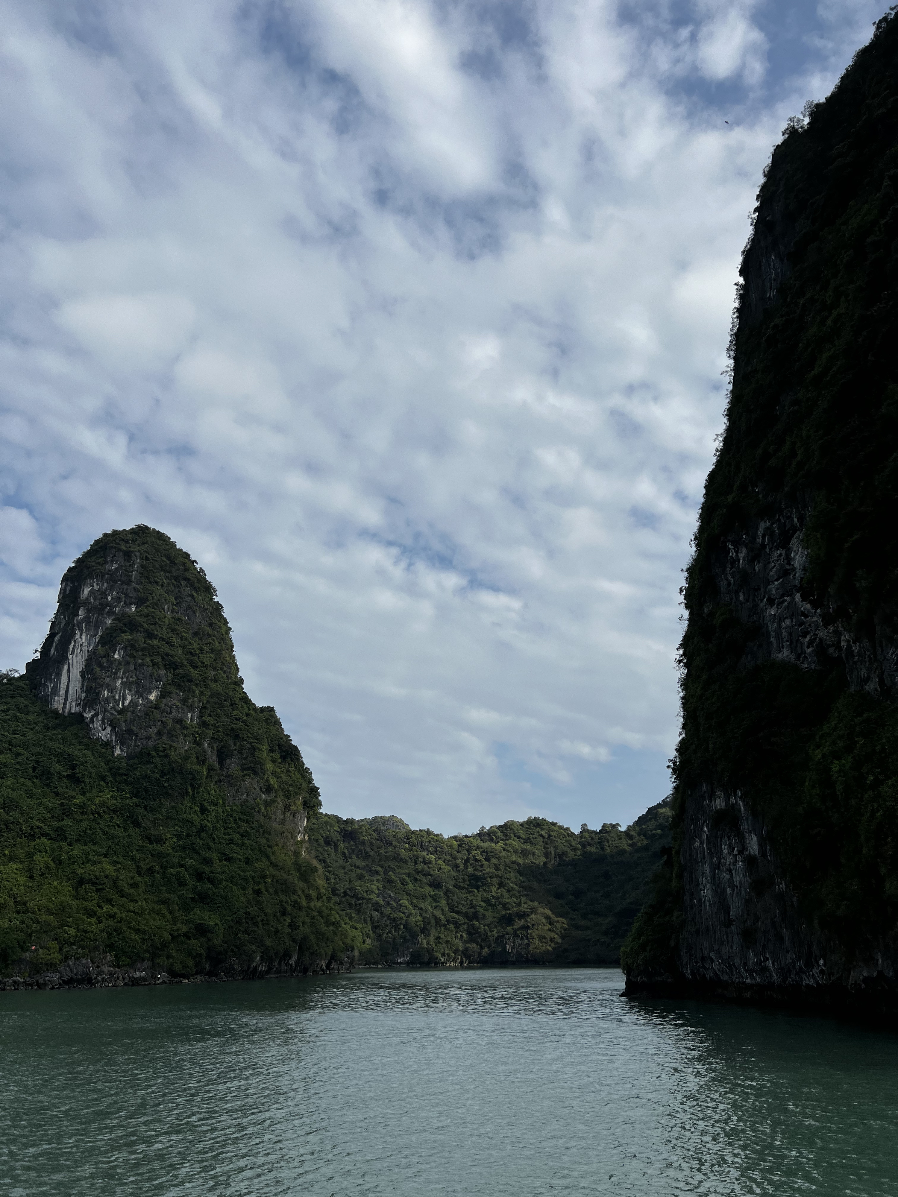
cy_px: 598
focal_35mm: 26
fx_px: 899
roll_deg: +0.2
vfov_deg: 67.3
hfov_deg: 53.1
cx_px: 449
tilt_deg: +21.9
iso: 50
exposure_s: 1/7463
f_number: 1.5
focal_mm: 5.7
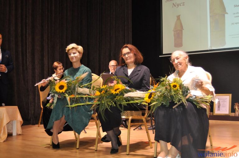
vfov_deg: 29.8
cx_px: 120
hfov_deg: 43.7
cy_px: 79
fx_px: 298
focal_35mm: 45
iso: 800
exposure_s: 1/60
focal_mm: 30
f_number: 4.2
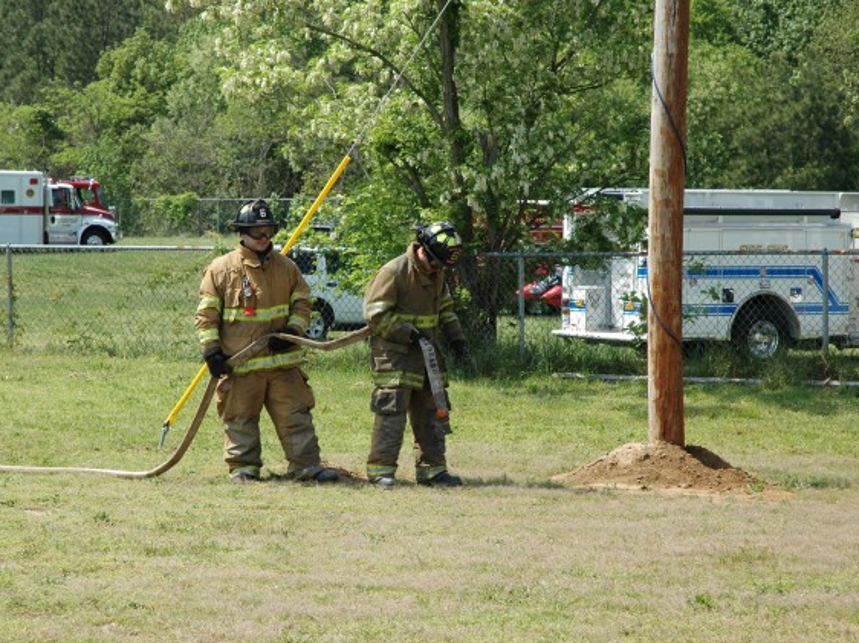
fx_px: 2853
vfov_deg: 12.9
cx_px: 385
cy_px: 324
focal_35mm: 115
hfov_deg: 17.1
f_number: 8
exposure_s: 1/250
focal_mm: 70
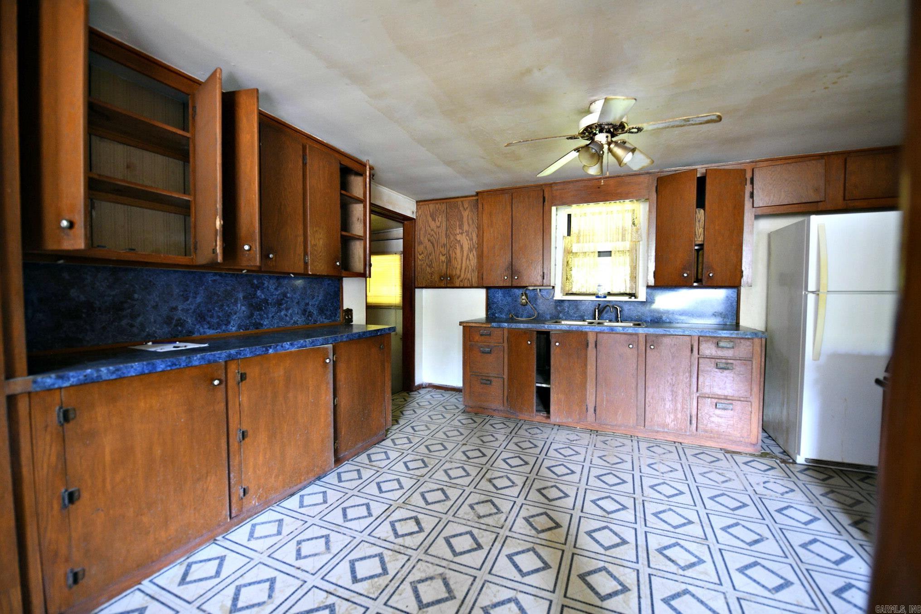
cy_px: 307
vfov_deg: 81.2
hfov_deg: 104.3
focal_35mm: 14
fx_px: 358
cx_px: 460
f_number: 2.8
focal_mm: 14
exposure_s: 1/15
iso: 2200
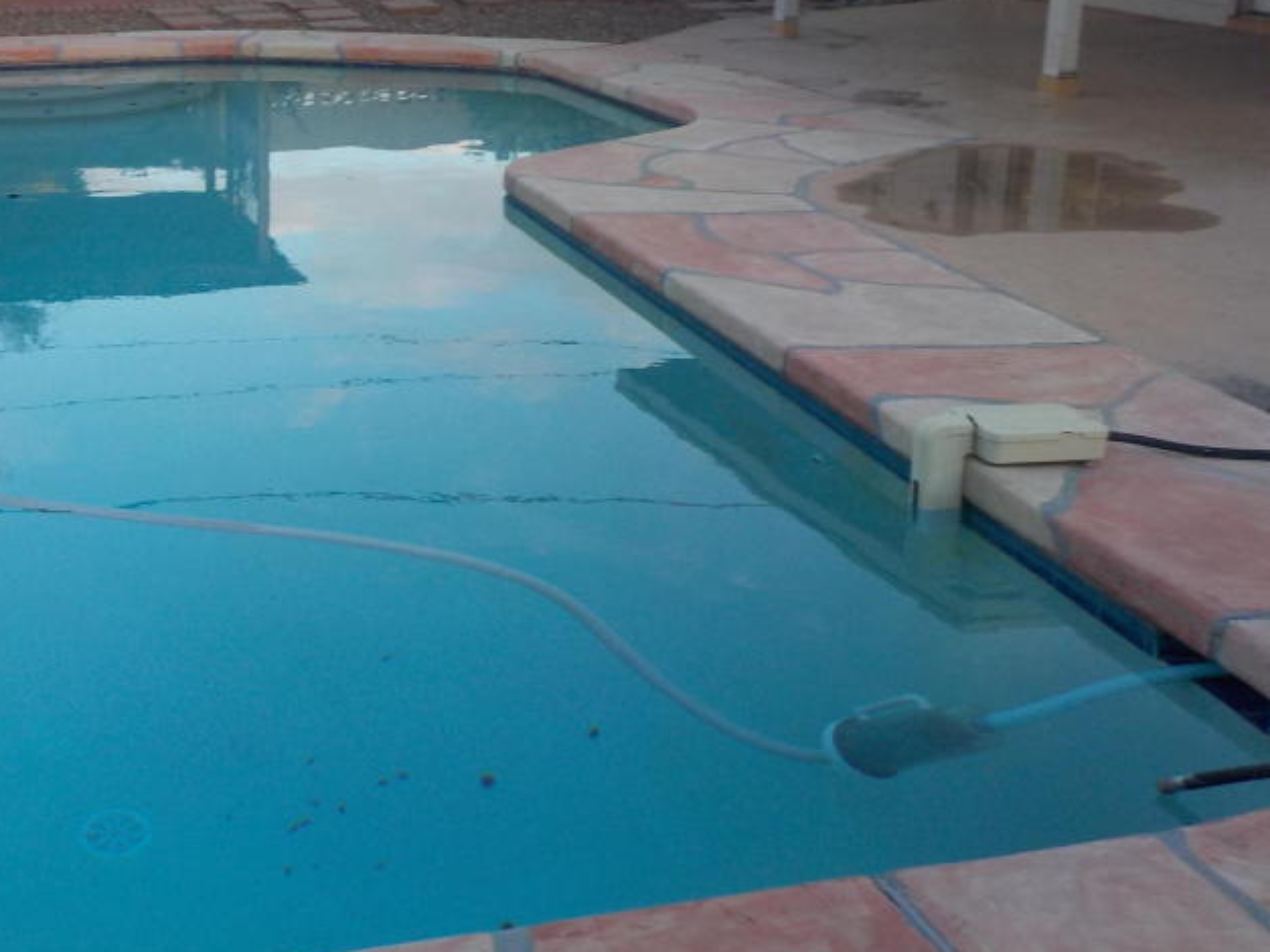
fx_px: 1797
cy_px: 312
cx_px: 282
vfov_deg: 29.4
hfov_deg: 37.7
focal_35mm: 49
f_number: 3.3
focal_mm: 4.1
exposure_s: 1/125
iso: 125
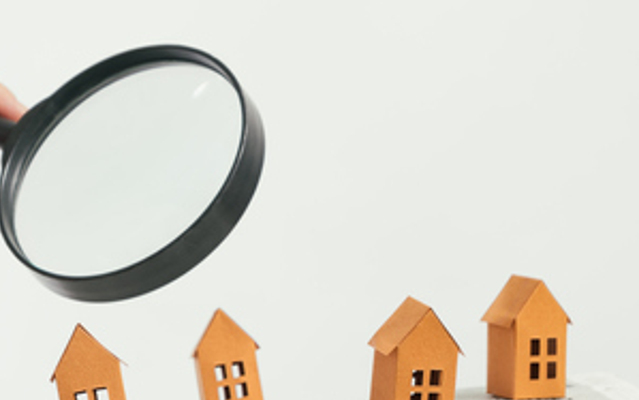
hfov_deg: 11.3
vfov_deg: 7.1
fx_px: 3222
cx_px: 200
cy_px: 308
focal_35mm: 185
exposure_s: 1/180
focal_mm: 50
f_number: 5.6
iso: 100
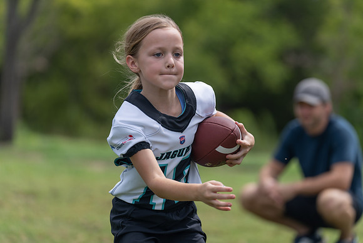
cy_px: 122
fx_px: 1694
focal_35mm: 168
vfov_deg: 8.2
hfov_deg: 12.2
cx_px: 182
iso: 100
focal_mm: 168
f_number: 3.5
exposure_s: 1/1250
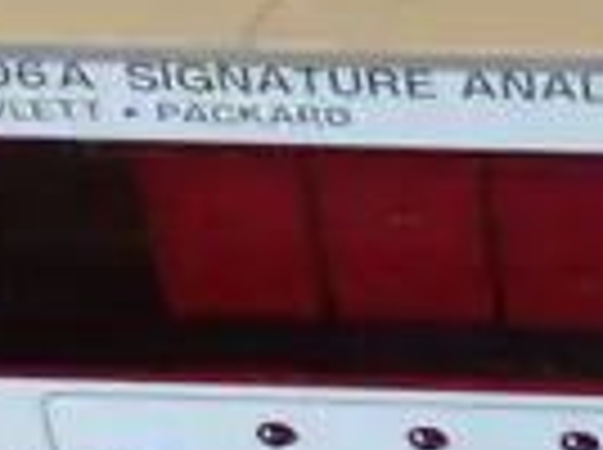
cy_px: -36
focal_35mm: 262
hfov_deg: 7.5
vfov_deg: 5.6
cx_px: 742
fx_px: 4556
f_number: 2.4
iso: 80
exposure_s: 1/15
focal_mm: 4.28
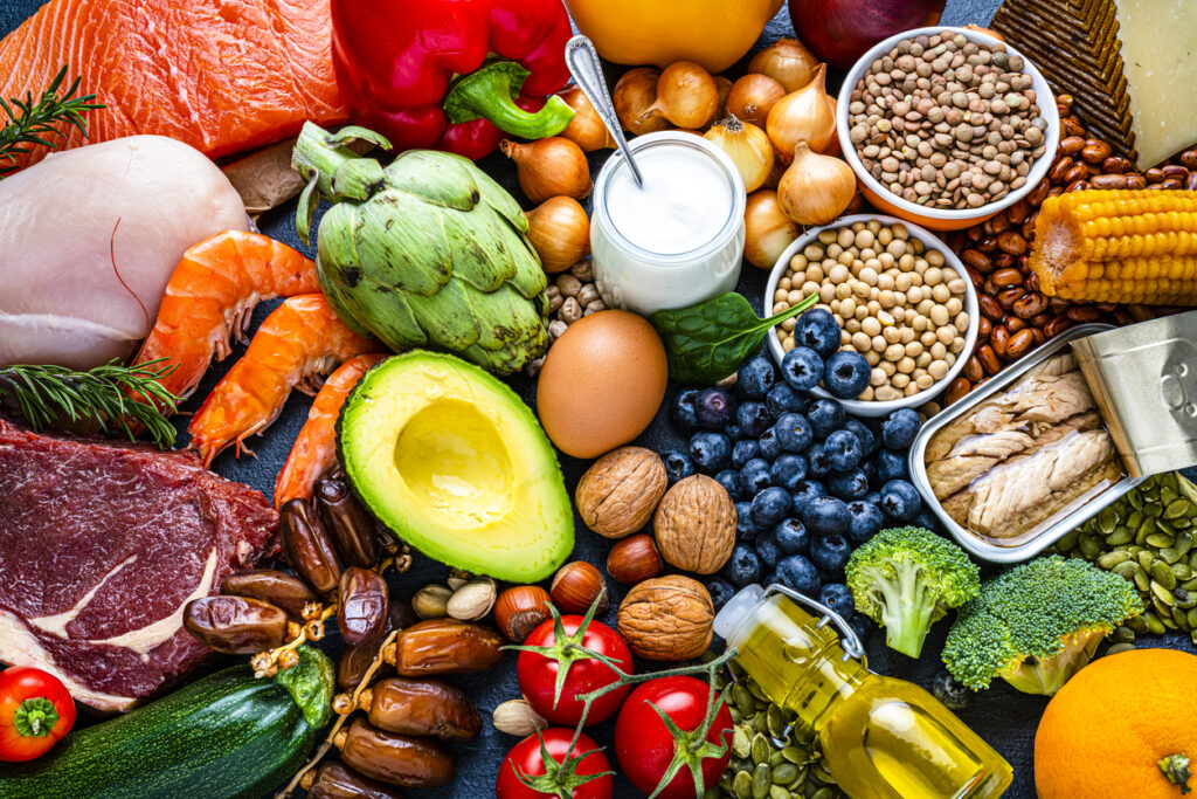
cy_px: 400
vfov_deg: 33.4
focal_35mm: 40
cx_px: 598
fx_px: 1330
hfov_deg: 48.5
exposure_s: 1/100
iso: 100
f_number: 11
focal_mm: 40
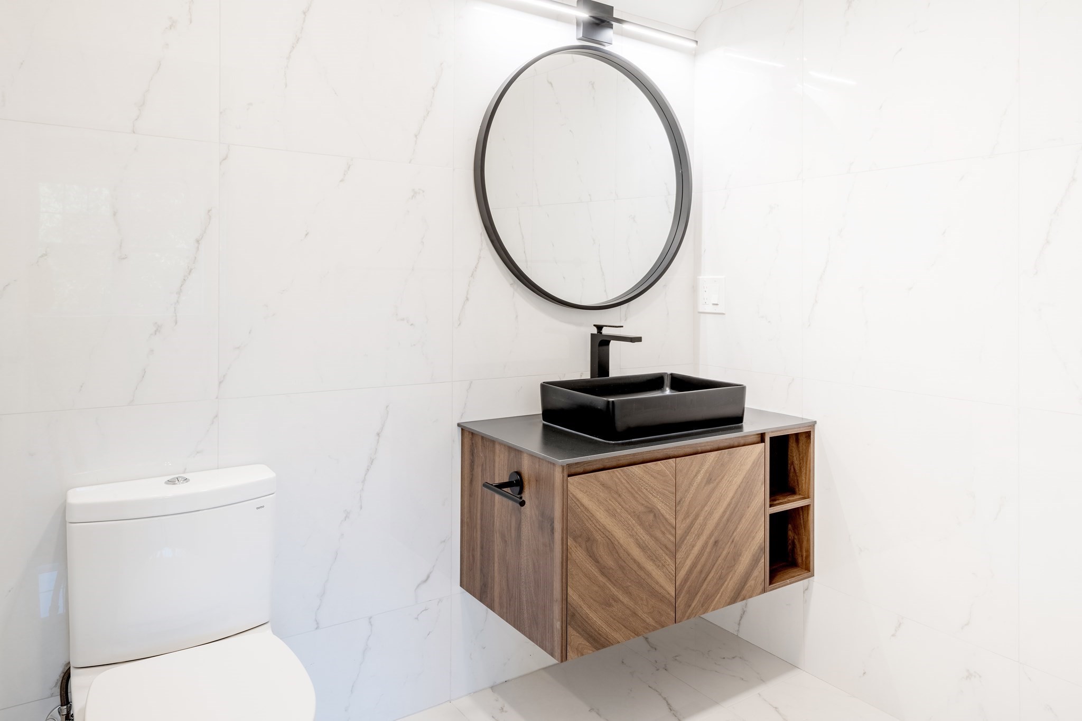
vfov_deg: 53.1
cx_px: 541
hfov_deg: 73.7
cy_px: 360
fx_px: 721
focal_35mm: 24
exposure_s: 1/13
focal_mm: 24
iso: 64
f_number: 14
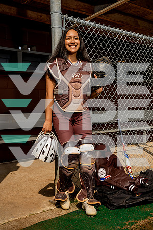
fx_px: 274
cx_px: 76
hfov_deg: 31.2
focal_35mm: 43
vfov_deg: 45.4
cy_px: 115
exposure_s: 1/250
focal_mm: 43
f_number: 10
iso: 100
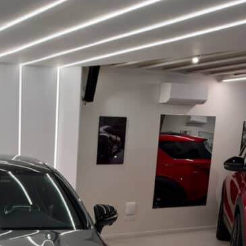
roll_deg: -0.4
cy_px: 308
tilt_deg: -16.9
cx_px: -2
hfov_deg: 26.2
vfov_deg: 24.6
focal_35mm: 62
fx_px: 498
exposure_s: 1/100
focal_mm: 6.93
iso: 160
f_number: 1.8
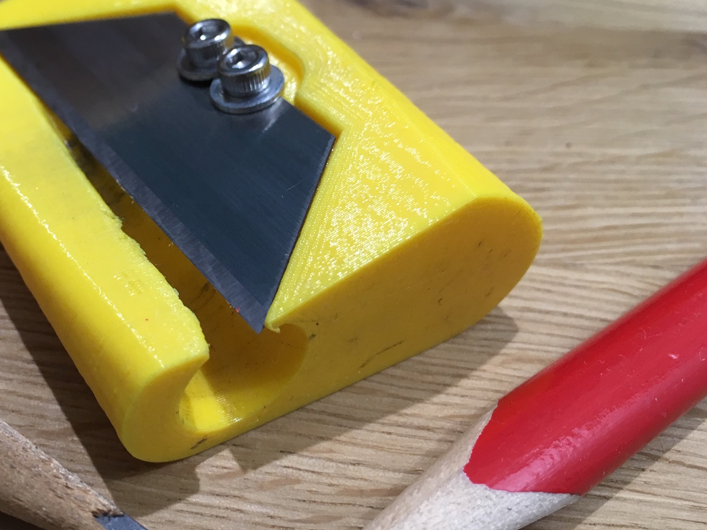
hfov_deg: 41.7
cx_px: 180
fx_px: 899
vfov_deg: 32.9
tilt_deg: -45.1
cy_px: 268
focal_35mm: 44
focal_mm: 4.15
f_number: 2.2
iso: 100
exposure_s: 1/33
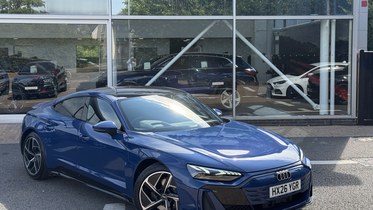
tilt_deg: -3.1
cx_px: 185
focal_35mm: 53
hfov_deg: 39.2
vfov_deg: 22.6
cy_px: 88
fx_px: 524
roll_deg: +0.5
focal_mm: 6.76
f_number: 1.78
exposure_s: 1/1838
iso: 80
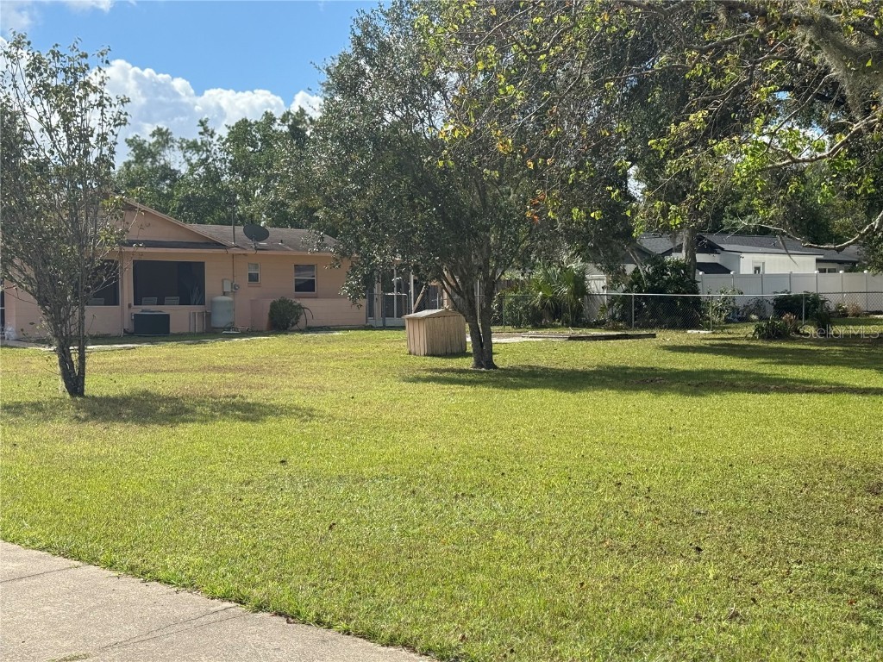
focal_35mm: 48
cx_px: 442
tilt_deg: -1.3
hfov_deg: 39.7
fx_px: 1224
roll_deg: +0.4
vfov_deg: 30.3
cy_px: 331
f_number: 1.78
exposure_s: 1/4878
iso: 80
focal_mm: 6.76
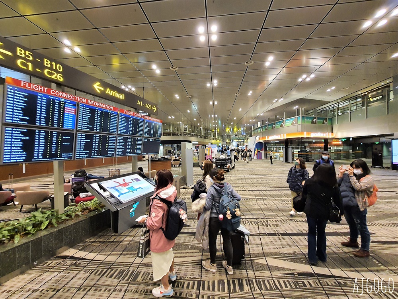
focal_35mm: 13
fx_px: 149
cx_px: 199
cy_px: 150
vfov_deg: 89.9
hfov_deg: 106.2
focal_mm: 1.74
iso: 400
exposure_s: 1/30
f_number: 2.2
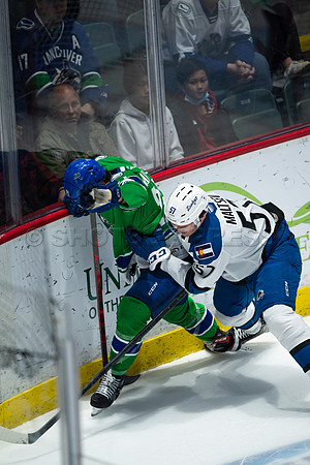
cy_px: 232
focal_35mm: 600
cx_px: 155
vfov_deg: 3.4
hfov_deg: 2.3
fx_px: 7749
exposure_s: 1/1000
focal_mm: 600
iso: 2000
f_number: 4
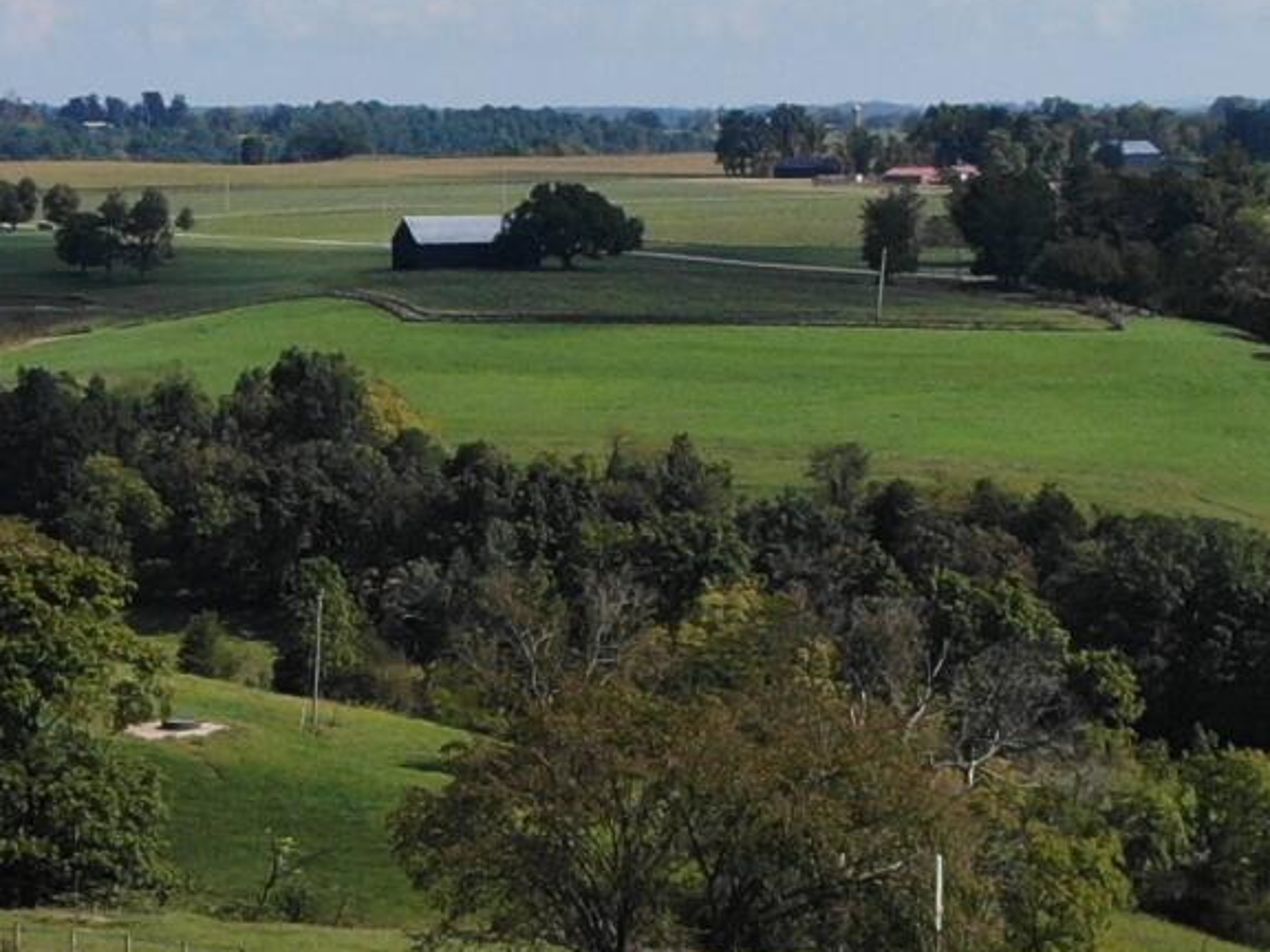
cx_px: 185
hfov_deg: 15.6
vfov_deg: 11.8
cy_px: 879
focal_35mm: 125
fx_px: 4586
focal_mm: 4.5
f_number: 2.8
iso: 100
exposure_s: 1/1105
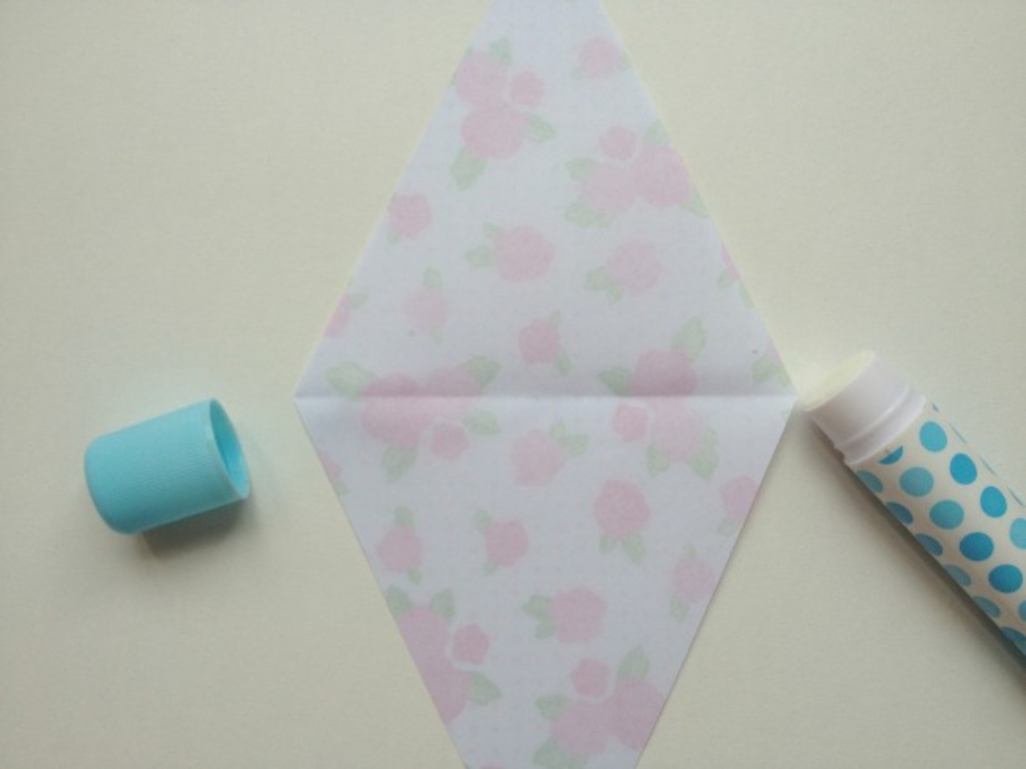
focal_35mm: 35
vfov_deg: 40.7
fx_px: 1037
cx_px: 513
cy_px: 384
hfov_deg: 52.6
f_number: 2.4
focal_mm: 4.28
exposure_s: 1/199
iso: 50
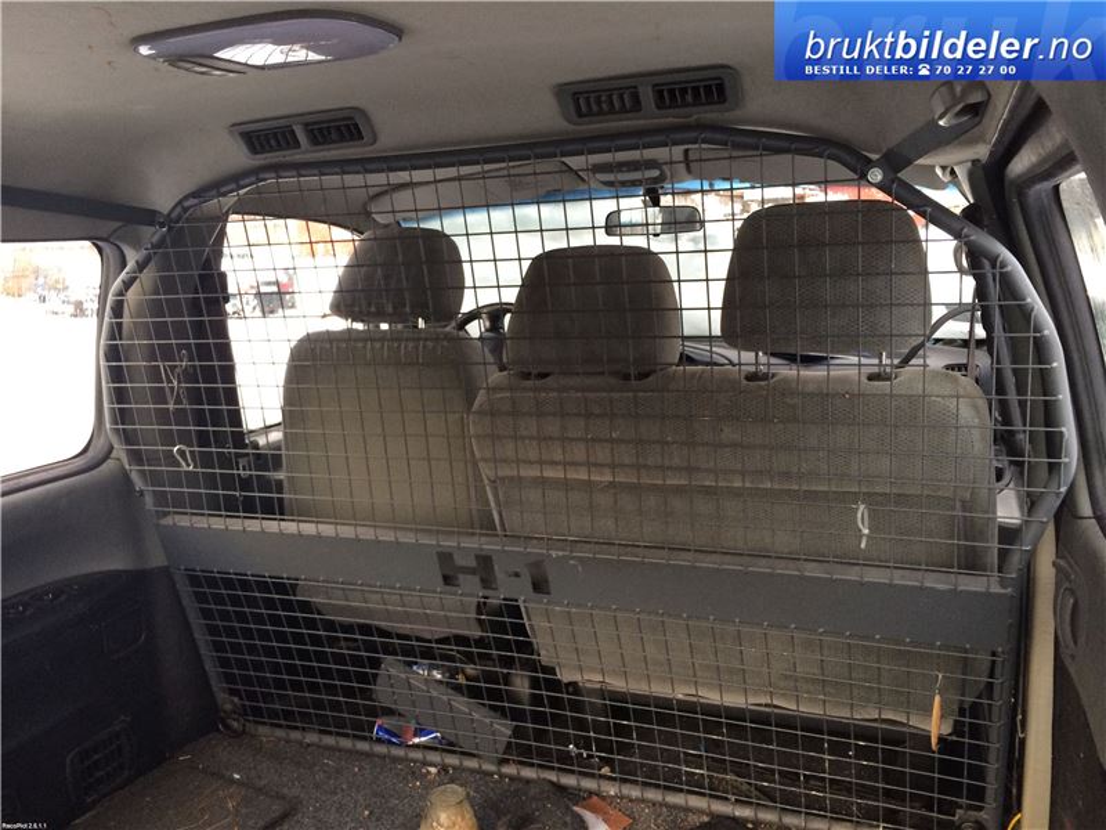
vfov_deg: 48.2
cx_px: 553
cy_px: 415
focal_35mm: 29
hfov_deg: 61.7
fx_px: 927
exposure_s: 1/30
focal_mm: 4.15
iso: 50
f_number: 2.2
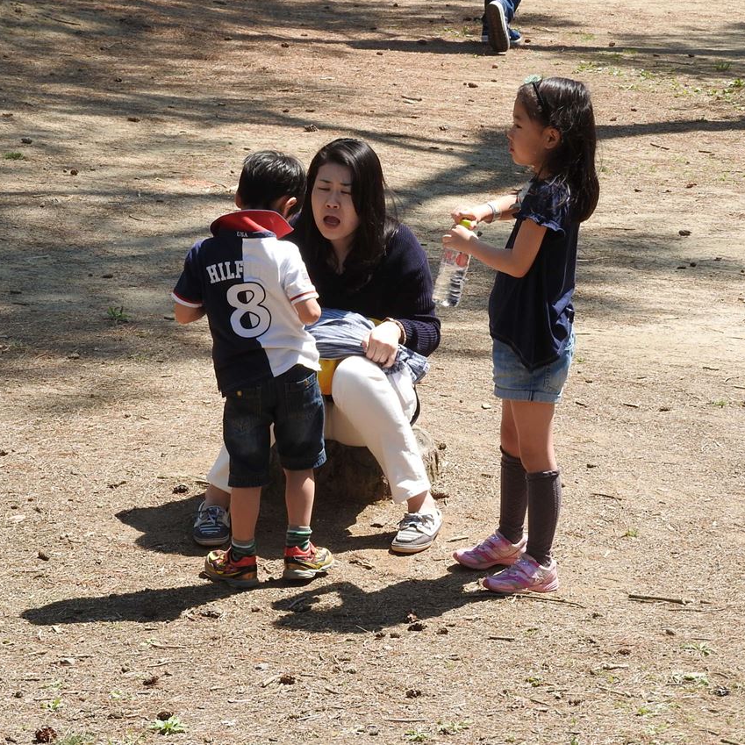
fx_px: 4894
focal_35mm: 201
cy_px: 372
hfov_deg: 8.7
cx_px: 297
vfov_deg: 8.7
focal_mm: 30.5
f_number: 5.2
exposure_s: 1/250
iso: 100
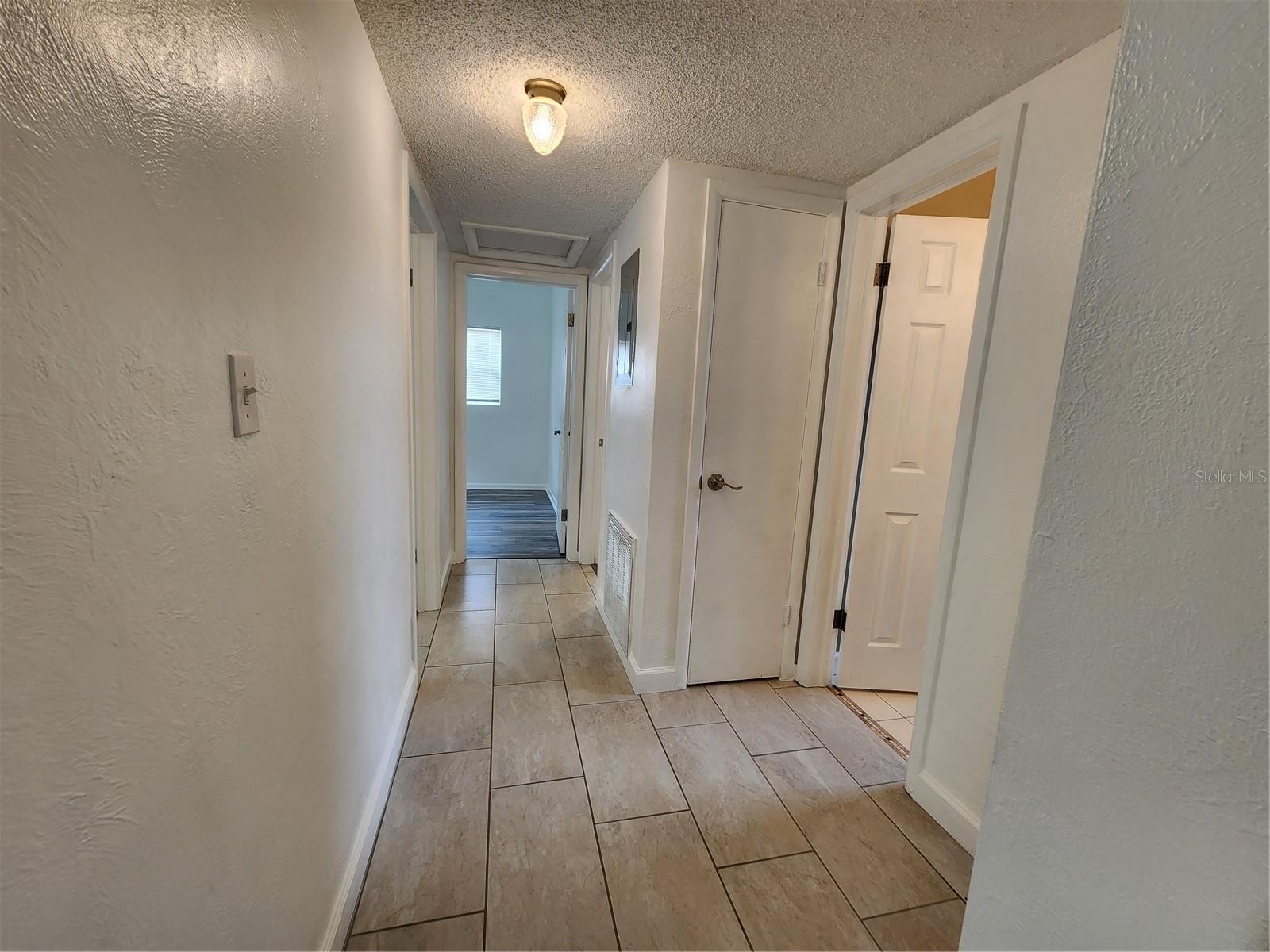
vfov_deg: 89.9
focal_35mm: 13
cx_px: 635
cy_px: 476
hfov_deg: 106.2
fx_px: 477
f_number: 2.2
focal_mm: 2.2
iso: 250
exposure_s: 1/60
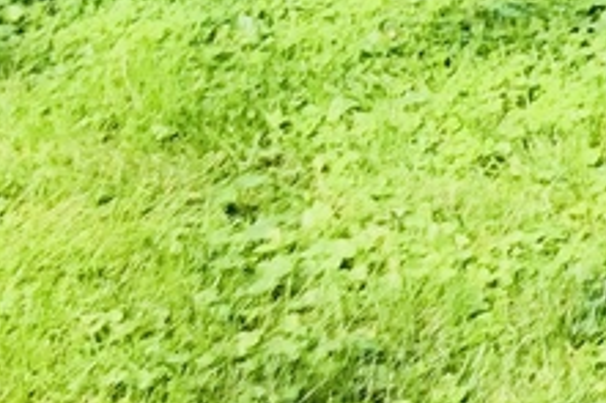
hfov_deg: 9.7
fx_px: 3196
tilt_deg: +3.6
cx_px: 1387
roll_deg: +1.3
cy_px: -850
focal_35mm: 190
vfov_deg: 6.5
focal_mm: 4
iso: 20
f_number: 1.8
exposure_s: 1/282
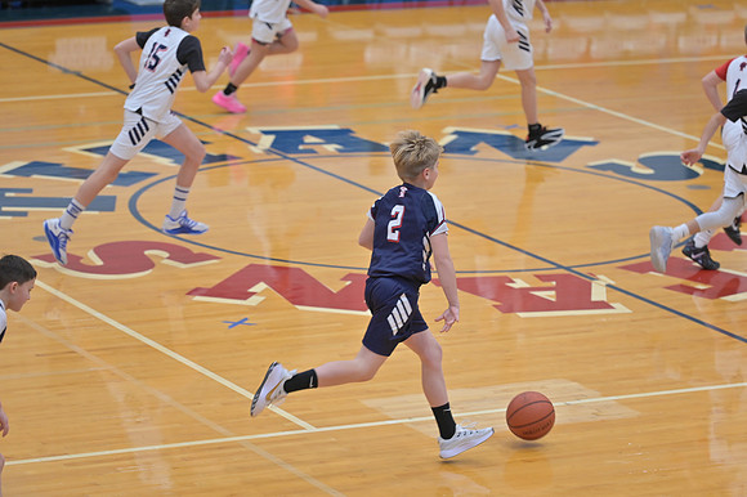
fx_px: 3629
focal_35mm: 175
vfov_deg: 7.8
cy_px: 248
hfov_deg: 11.8
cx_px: 374
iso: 2000
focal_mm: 175
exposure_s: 1/400
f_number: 4.5
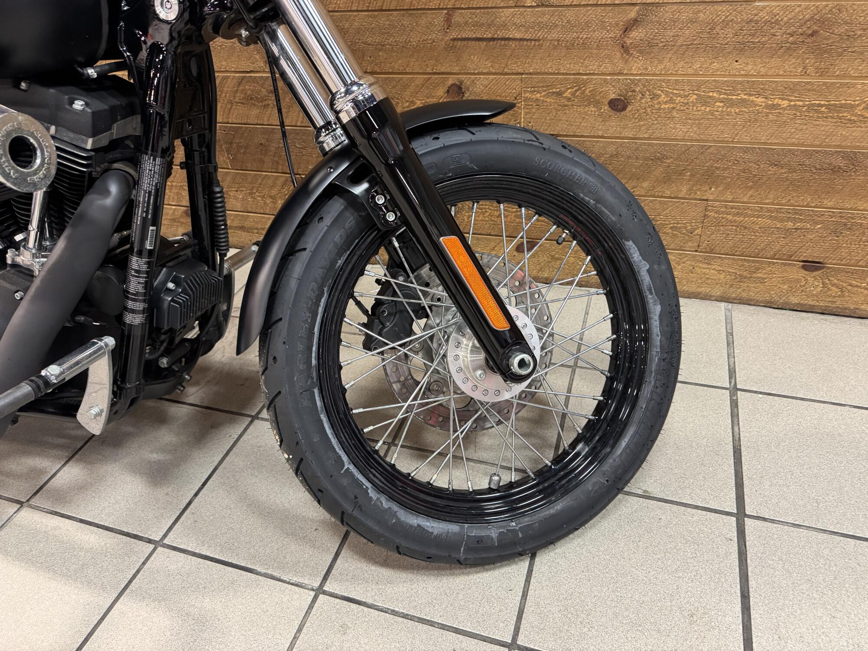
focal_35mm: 24
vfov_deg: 56.8
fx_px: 602
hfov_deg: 71.6
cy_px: 326
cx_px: 434
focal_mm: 6.76
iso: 400
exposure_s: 1/60
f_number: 1.78
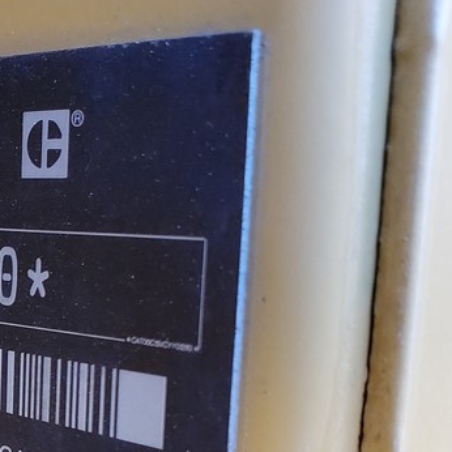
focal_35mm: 68
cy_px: 400
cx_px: -35
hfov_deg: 23.9
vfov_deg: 24.7
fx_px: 1005
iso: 320
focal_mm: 4.3
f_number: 2.4
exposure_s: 1/100
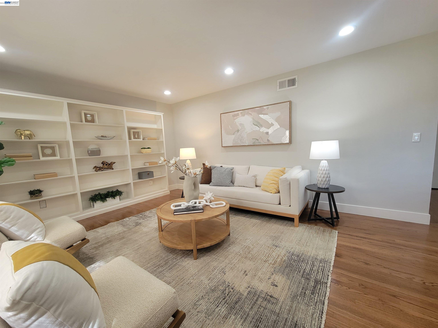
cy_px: 164
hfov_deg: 106.2
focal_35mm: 13
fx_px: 164
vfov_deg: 89.9
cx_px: 219
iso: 125
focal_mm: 2.2
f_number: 2.2
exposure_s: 1/60
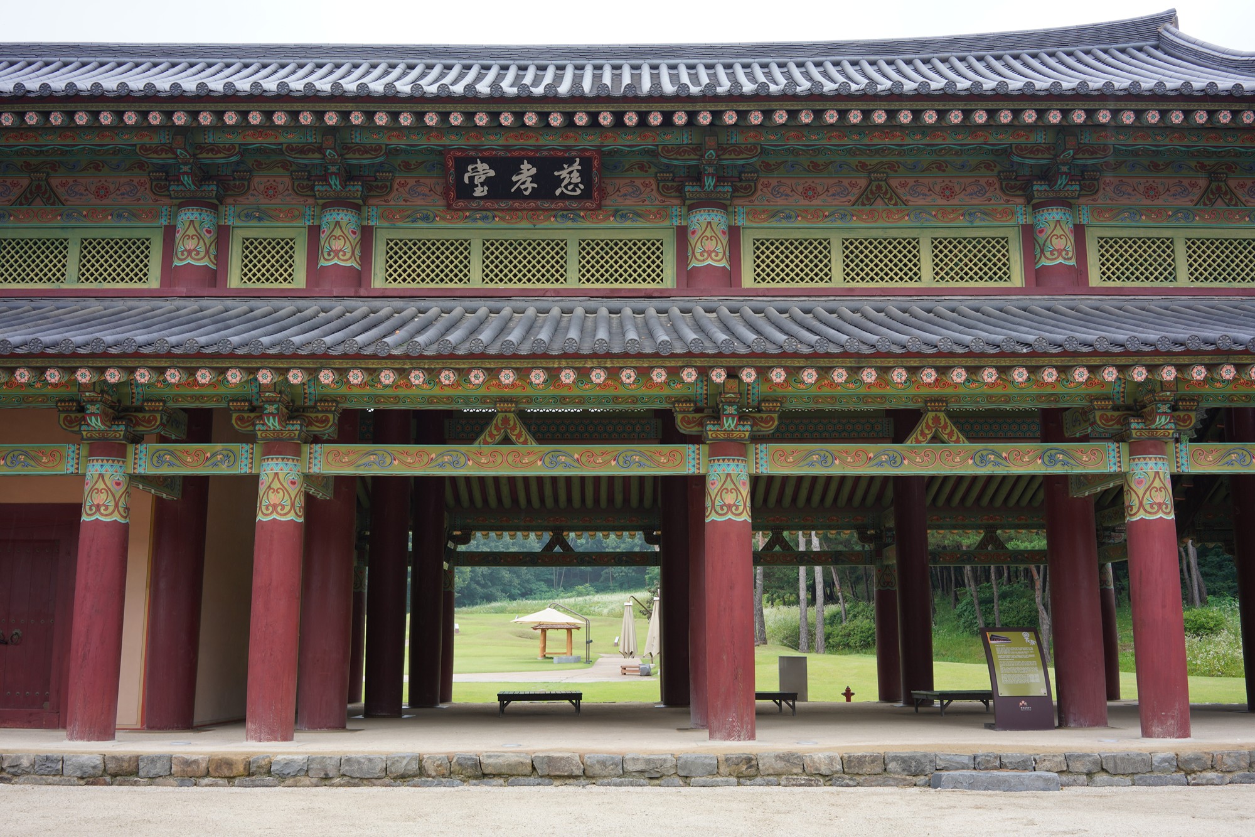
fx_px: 1220
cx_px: 628
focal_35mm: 35
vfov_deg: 37.9
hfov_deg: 54.4
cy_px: 418
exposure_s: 1/80
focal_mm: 35
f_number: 6.3
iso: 200
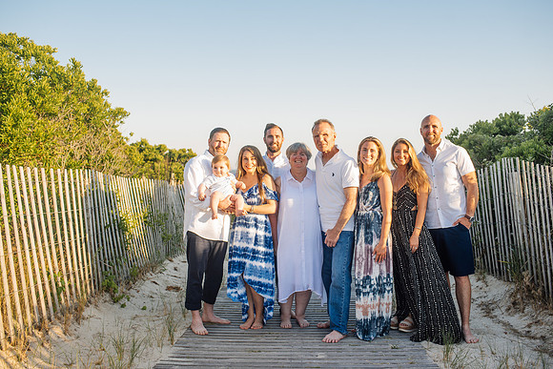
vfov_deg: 37.9
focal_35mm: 35
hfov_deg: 54.4
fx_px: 538
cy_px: 184
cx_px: 276
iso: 160
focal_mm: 35
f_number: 3.5
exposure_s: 1/500
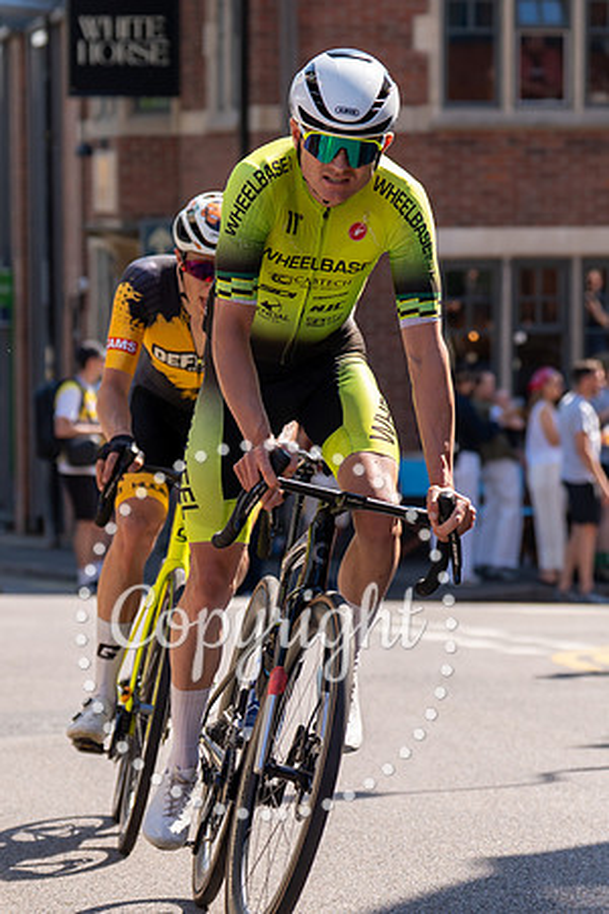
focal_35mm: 170
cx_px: 299
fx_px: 4312
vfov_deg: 12.1
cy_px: 283
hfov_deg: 8.1
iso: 160
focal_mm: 81
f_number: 3.5
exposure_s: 1/1000
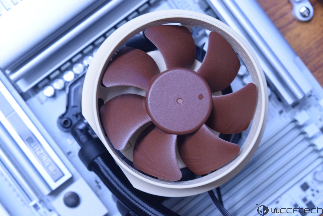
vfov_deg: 16.6
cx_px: 162
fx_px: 740
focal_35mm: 82
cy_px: 108
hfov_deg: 24.6
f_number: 10
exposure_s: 1/8
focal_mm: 55
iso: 1600
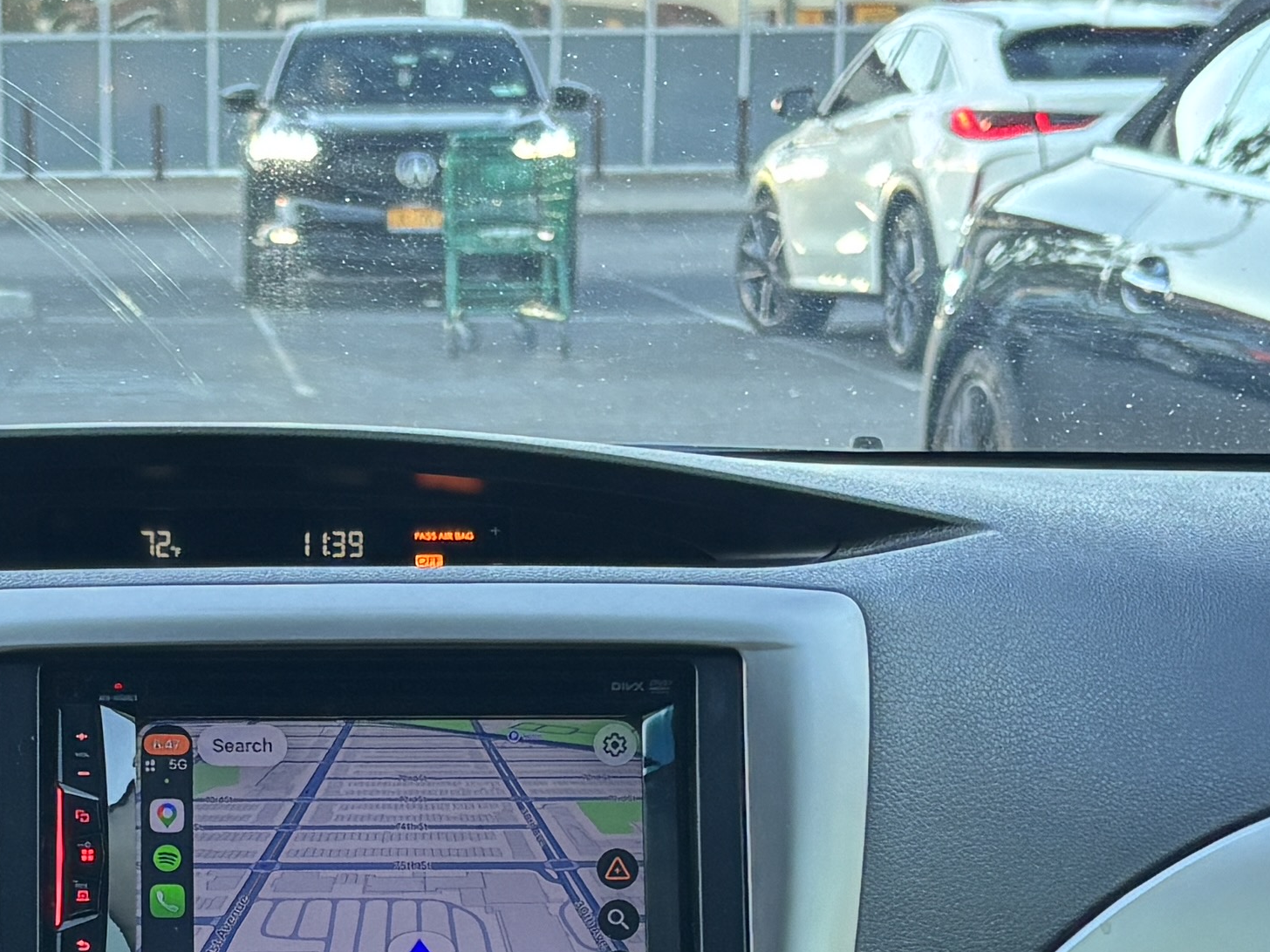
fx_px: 3742
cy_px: 1130
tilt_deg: -15.7
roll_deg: +0.5
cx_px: 226
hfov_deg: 19.0
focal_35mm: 102
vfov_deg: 14.1
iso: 125
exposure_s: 1/75
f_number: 1.6
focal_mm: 5.96
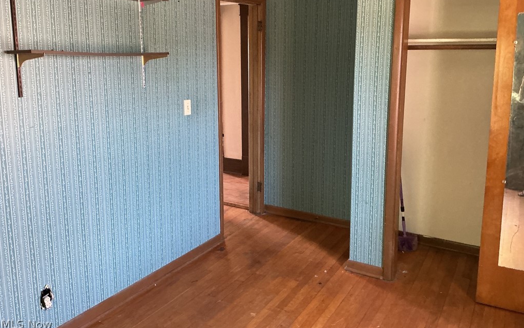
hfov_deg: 61.2
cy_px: 134
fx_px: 443
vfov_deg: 40.5
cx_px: 262
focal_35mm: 31
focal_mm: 3
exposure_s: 1/60
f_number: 1.8
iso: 250
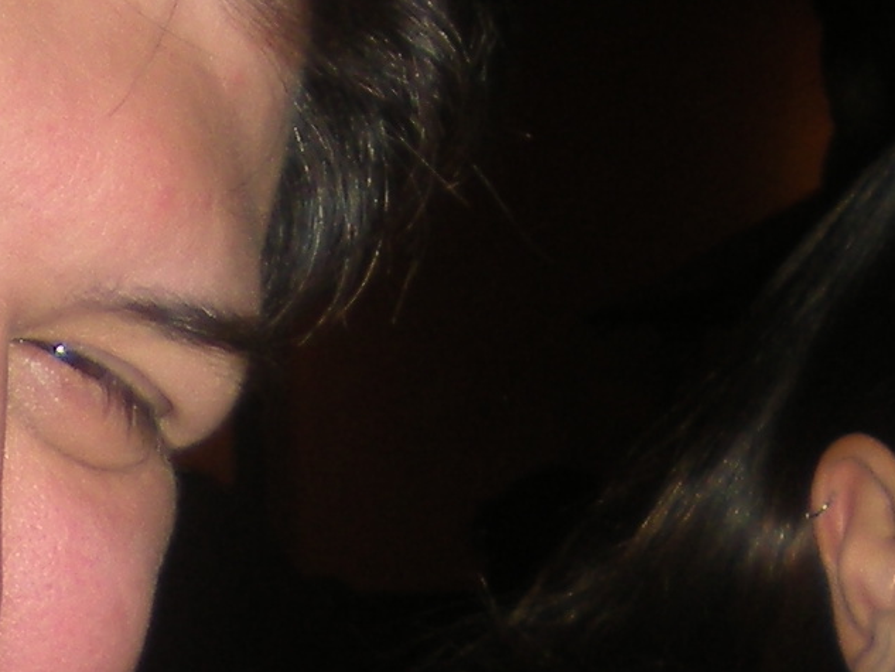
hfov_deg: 10.1
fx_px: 5069
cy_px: 777
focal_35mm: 196
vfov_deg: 7.5
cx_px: 564
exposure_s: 1/60
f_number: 3.1
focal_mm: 6.3
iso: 64
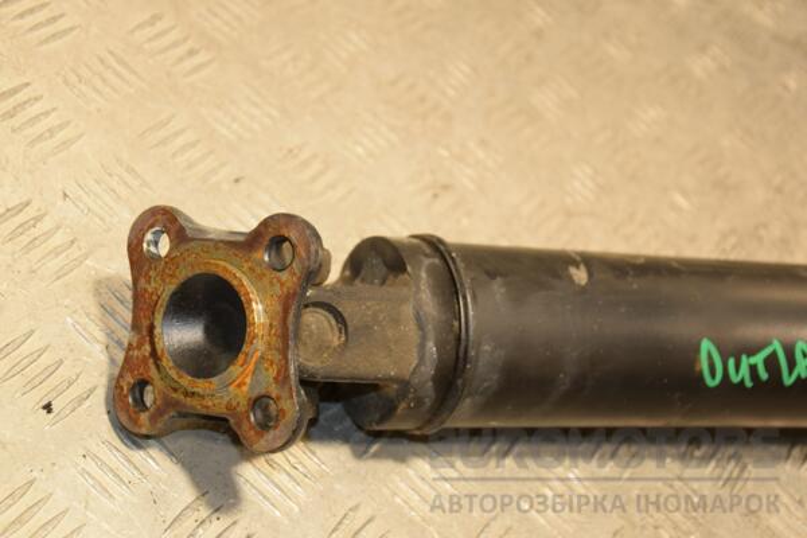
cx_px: 404
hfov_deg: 29.9
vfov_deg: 20.2
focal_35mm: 68
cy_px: 269
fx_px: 1513
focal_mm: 45
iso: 800
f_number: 4.8
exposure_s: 1/100
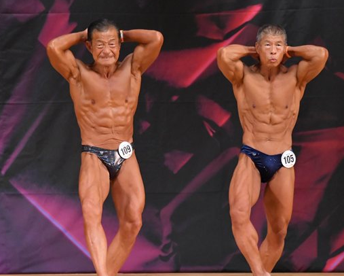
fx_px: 3942
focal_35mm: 387
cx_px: 150
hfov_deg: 5.0
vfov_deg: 4.0
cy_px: 160
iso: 5600
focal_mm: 180
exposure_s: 1/400
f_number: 5.6
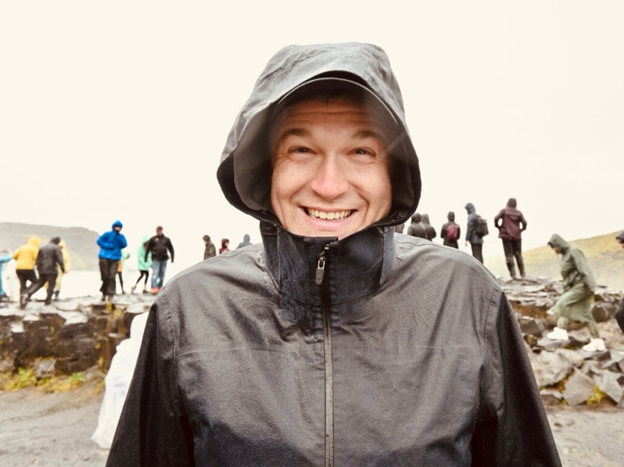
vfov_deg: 51.3
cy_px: 231
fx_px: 487
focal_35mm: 27
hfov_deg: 65.3
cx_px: 335
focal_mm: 16
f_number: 4.5
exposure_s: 1/250
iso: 200
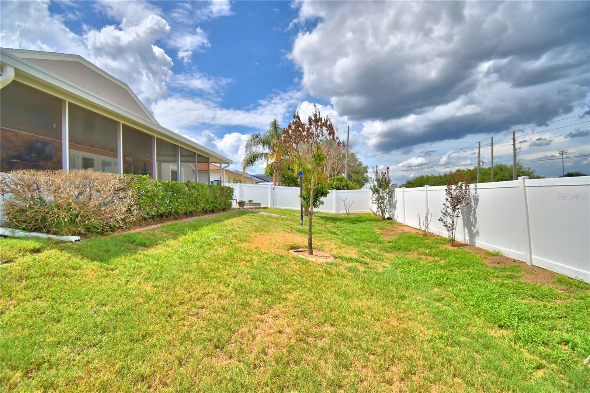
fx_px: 246
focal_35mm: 15
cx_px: 295
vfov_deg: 77.3
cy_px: 196
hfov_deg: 100.4
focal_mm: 10
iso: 100
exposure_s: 1/1600
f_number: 4.5
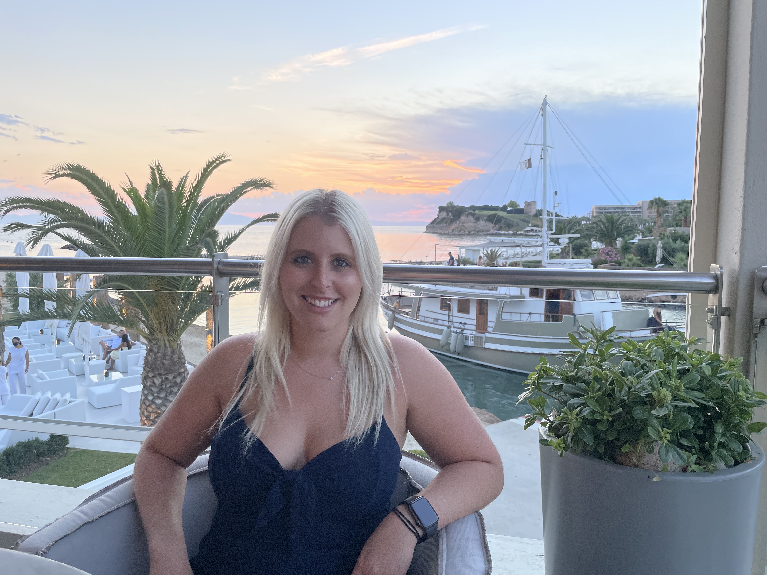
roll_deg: +0.2
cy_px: 288
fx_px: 576
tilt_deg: -5.3
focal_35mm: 26
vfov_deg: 53.1
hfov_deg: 67.3
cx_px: 384
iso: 32
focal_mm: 4.2
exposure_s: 1/152
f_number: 1.6
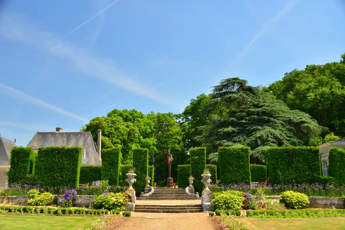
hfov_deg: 49.5
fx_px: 374
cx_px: 172
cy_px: 115
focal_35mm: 39
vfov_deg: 34.2
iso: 400
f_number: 8
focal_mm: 26
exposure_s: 1/250
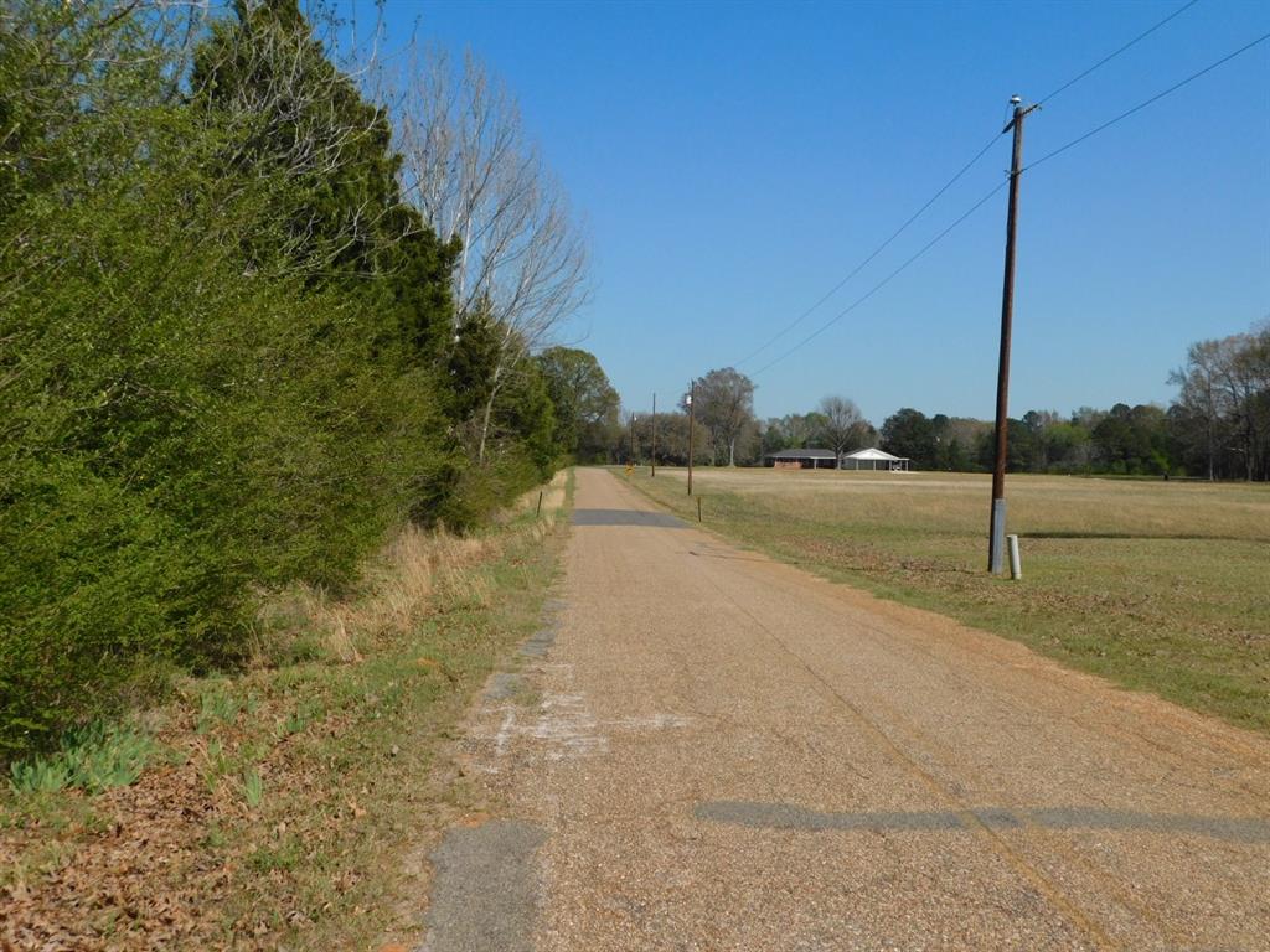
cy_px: 476
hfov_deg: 51.4
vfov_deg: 39.7
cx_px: 635
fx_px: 1321
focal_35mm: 36
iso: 125
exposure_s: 1/500
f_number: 7
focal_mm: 6.3
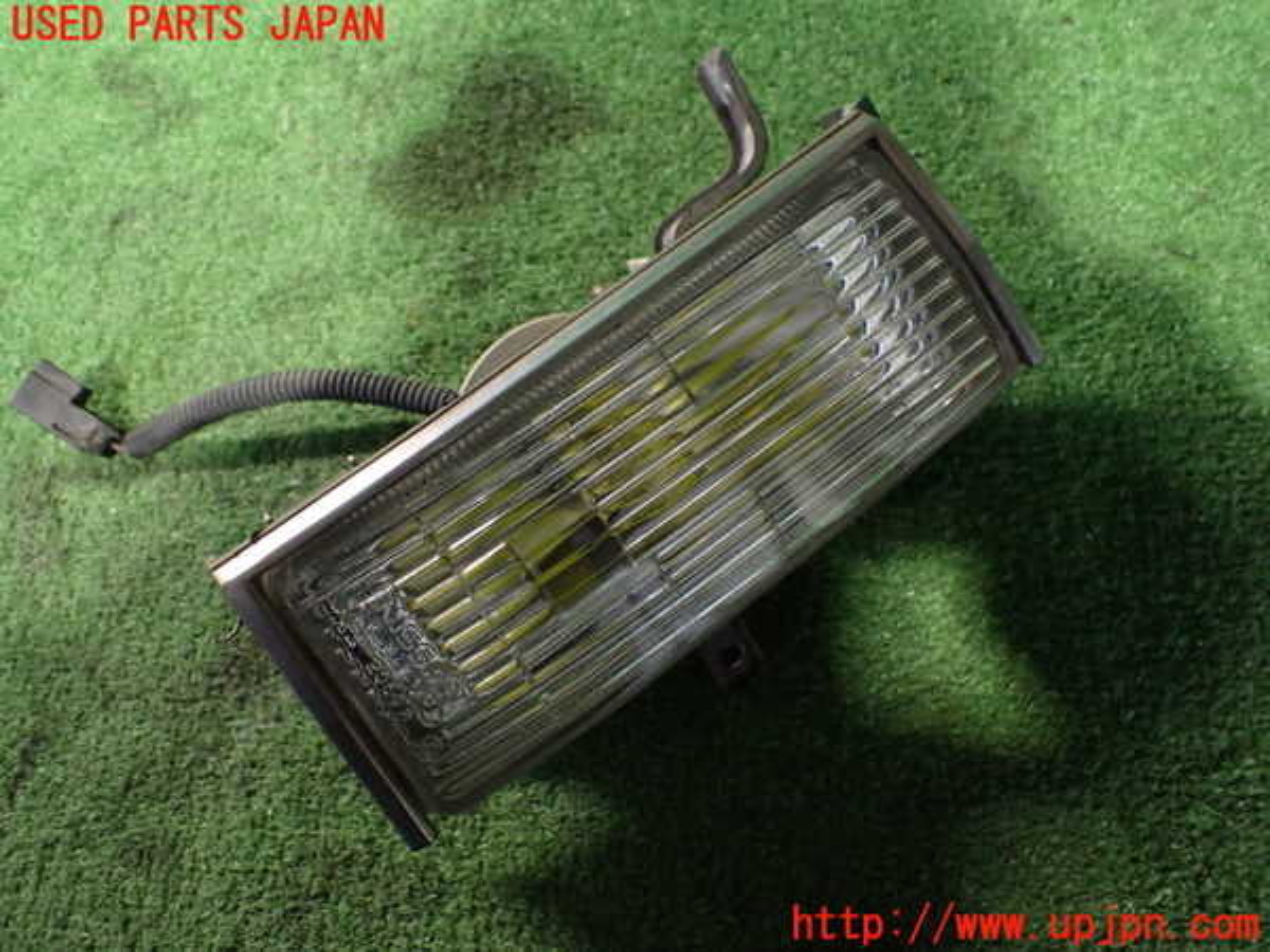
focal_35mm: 30
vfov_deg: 46.8
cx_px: 635
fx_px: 1101
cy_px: 476
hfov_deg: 60.0
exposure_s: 1/30
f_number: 2.3
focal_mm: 5.4
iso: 800
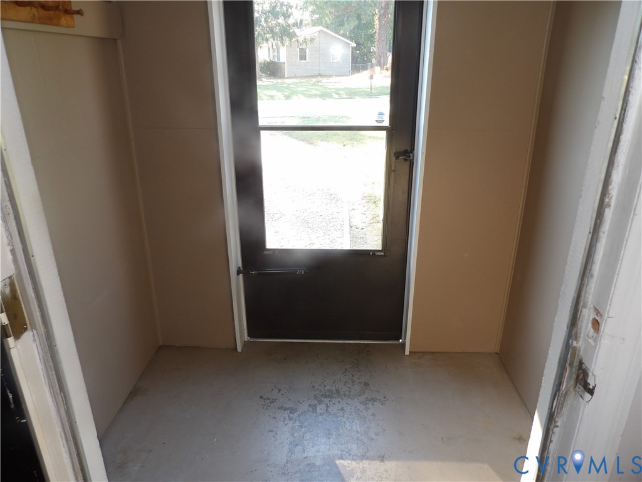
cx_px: 321
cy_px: 241
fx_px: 445
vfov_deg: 56.8
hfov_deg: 71.6
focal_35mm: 24
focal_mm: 4.3
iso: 106
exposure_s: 1/33
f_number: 3.2
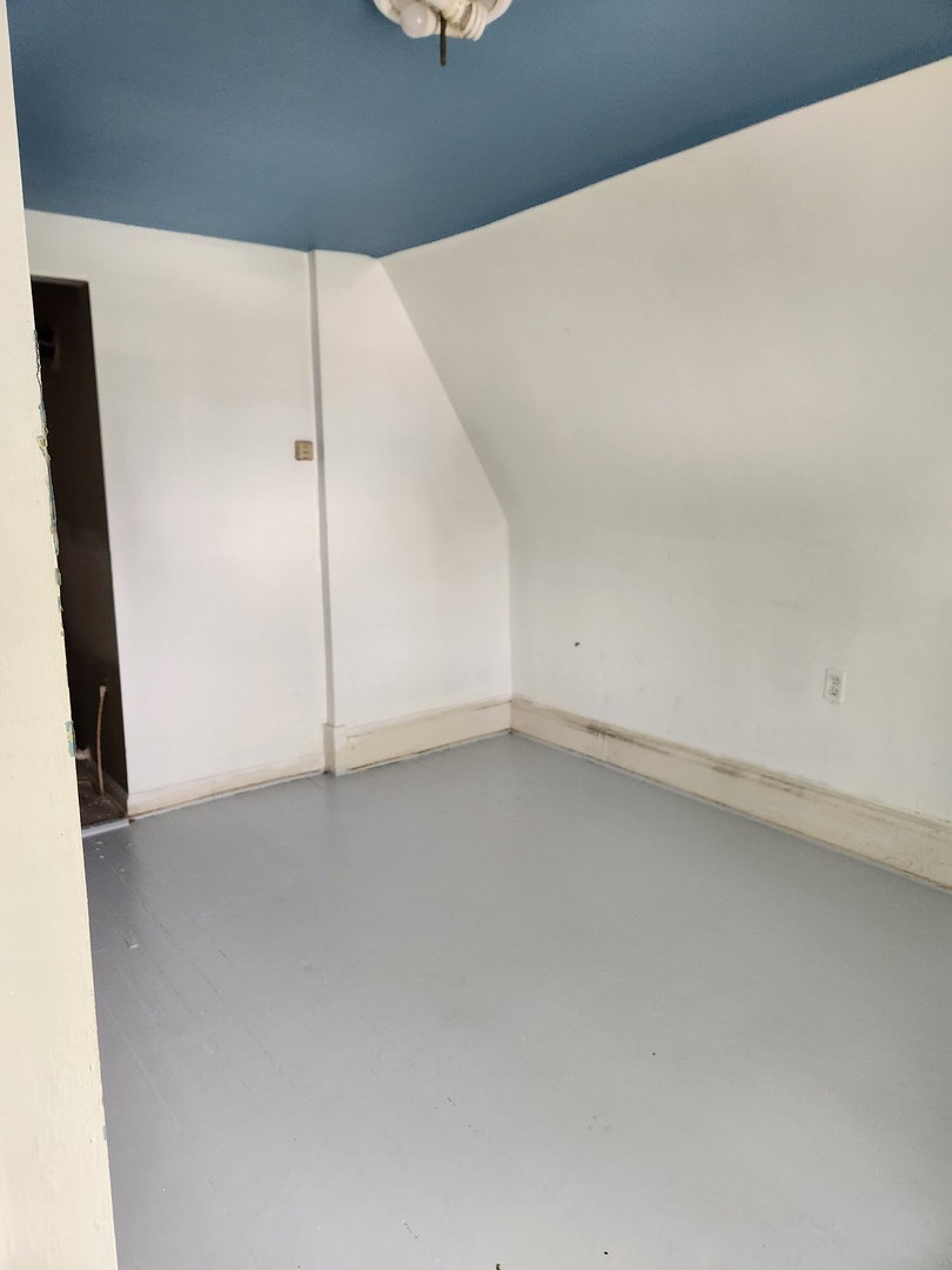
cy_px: 635
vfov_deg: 73.9
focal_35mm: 23
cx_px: 476
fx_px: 843
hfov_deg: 58.9
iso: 320
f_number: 1.8
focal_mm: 5.4
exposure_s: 1/120
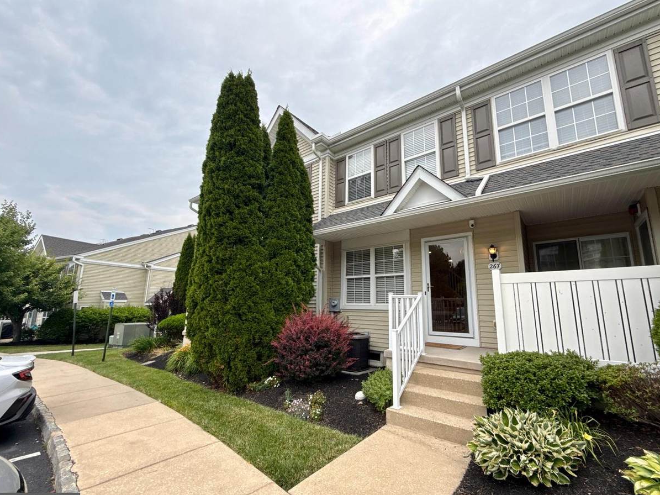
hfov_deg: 98.1
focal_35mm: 15
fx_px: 286
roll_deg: -0.8
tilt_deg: +8.9
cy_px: 256
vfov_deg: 81.7
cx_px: 347
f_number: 2.2
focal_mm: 2.22
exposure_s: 1/318
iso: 64
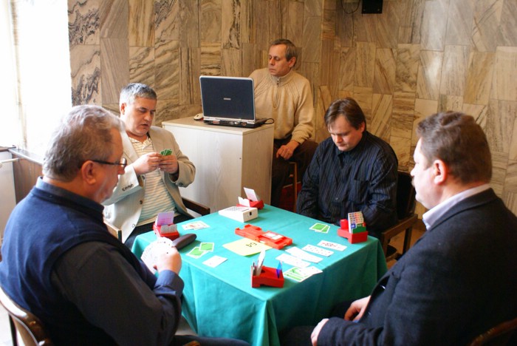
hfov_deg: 61.9
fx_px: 431
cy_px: 173
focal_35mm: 30
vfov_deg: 43.7
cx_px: 258
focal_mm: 20
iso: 800
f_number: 4
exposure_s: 1/20
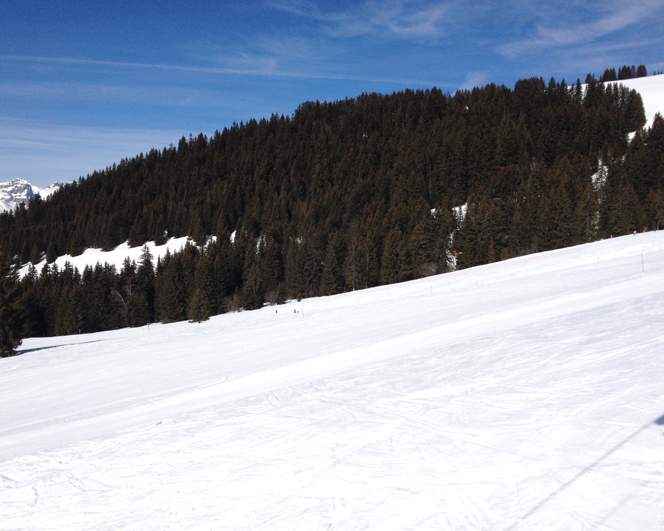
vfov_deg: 40.1
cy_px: 266
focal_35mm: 37
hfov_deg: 49.1
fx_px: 727
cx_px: 337
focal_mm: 4.28
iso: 64
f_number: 2.4
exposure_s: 1/4255
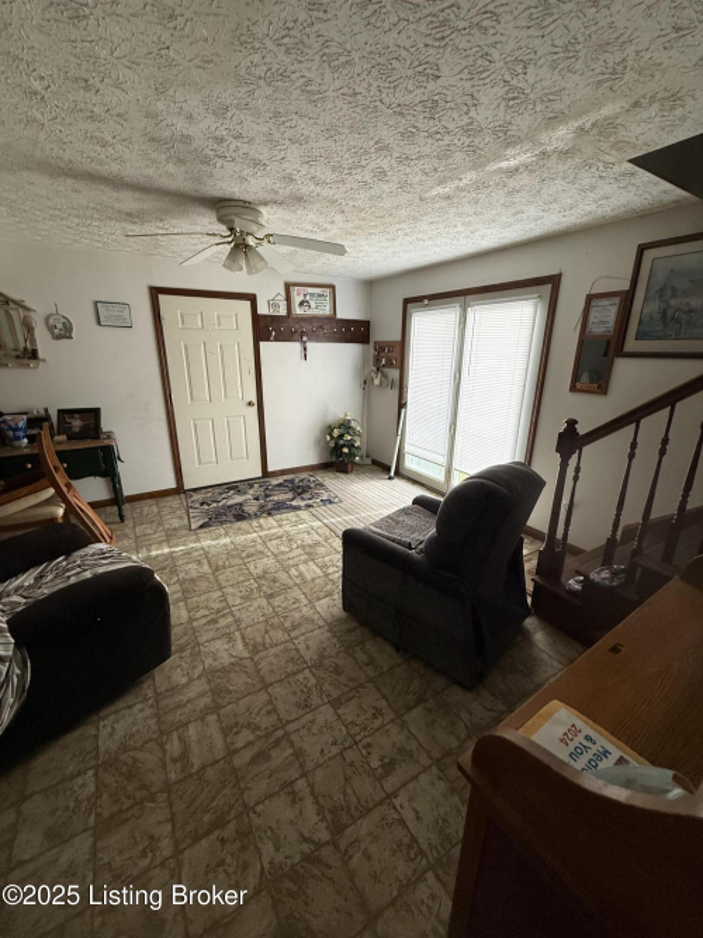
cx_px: 352
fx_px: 379
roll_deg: -0.4
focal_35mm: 14
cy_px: 469
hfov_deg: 85.7
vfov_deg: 102.1
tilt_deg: -16.4
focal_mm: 2.22
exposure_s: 1/99
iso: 320
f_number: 2.2
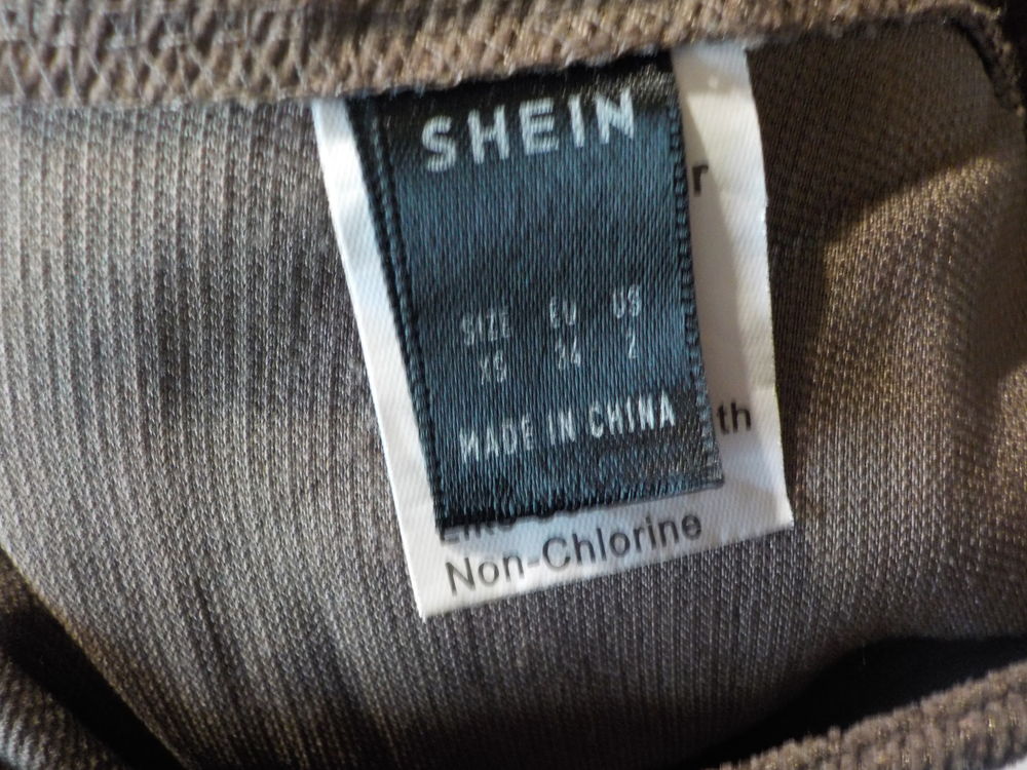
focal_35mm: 30
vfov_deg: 46.8
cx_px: 514
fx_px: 890
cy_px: 385
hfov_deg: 60.0
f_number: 3.3
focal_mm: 4.1
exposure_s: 1/10
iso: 400
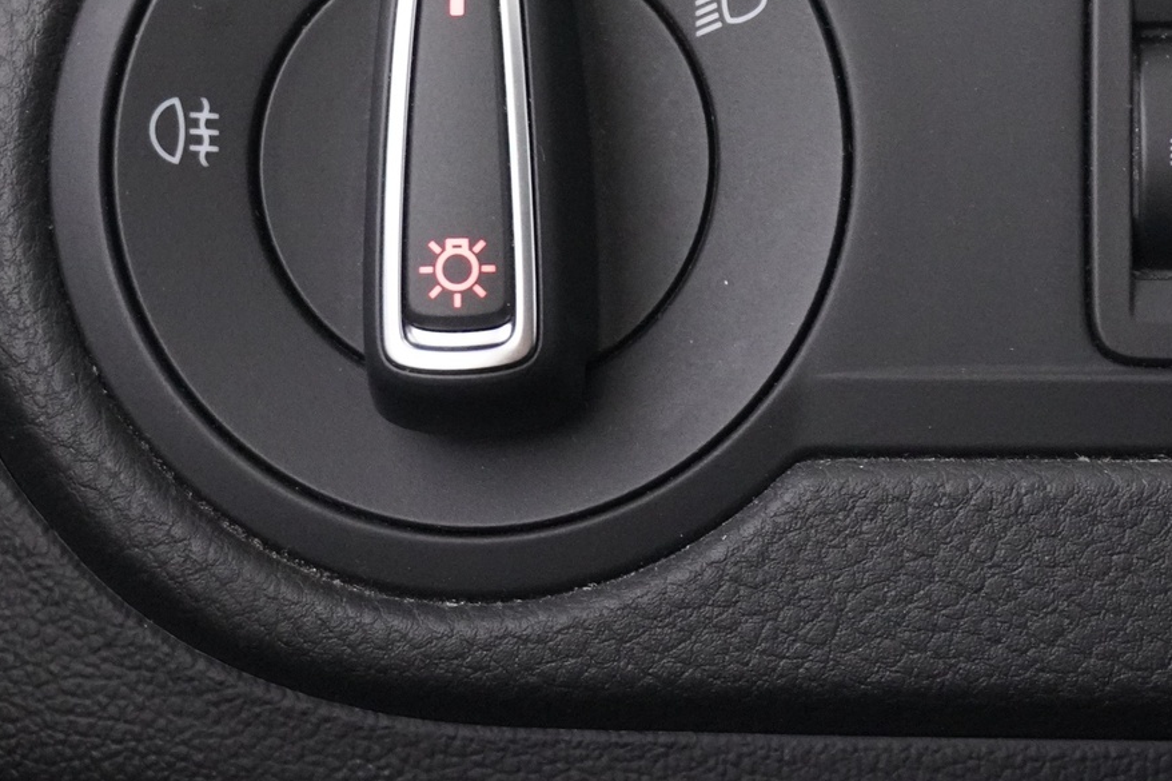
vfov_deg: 12.6
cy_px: 71
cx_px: 689
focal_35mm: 108
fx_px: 3513
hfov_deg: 18.9
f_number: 5.6
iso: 6400
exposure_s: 1/20
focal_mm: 39
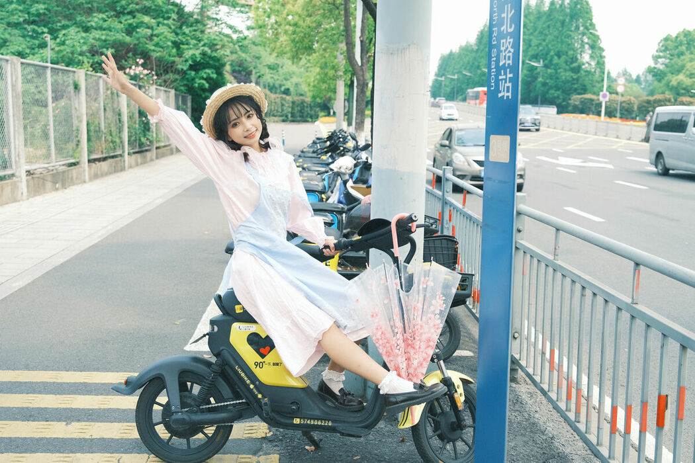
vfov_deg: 30.5
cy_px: 232
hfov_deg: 44.5
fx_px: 849
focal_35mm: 44
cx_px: 348
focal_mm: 29.2
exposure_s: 1/500
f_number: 2.8
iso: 160
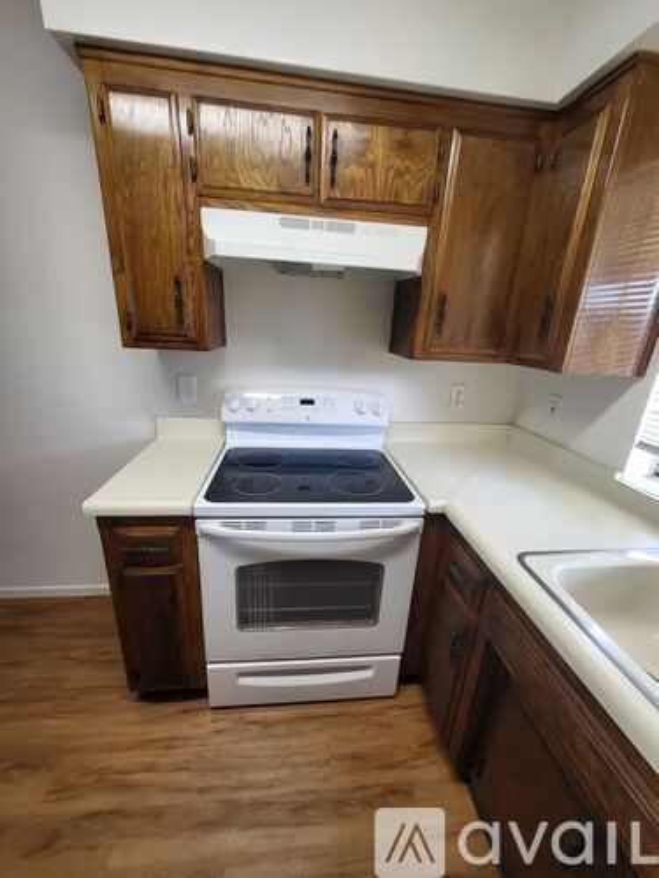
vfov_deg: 106.2
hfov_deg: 89.9
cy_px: 439
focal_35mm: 13
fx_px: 330
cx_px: 330
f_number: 2.2
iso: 160
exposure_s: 1/60
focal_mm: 1.74
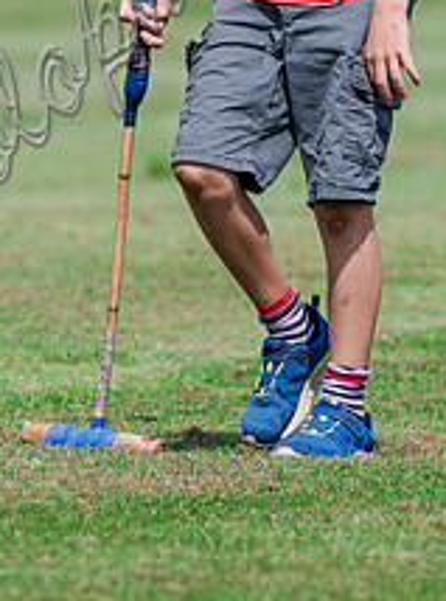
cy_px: -4
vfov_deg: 1.0
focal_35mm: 2054
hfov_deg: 0.7
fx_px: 35499
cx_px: 227
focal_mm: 500
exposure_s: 1/2000
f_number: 6.3
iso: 400
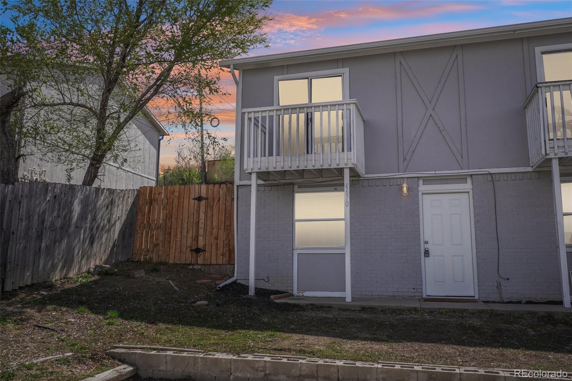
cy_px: 190
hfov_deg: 61.9
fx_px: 477
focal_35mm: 30
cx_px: 286
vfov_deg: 43.6
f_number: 8
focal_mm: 20
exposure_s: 1/350
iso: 100
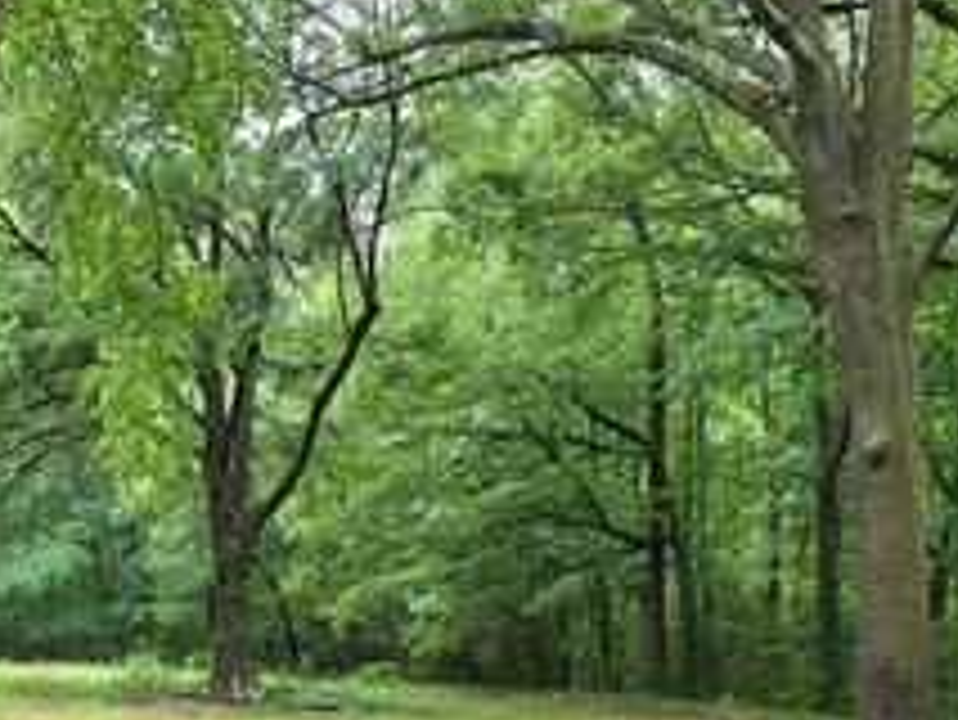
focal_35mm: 54
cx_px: 22
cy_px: 709
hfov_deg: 32.9
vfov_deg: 25.8
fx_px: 1495
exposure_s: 1/180
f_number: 1.7
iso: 160
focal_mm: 6.3
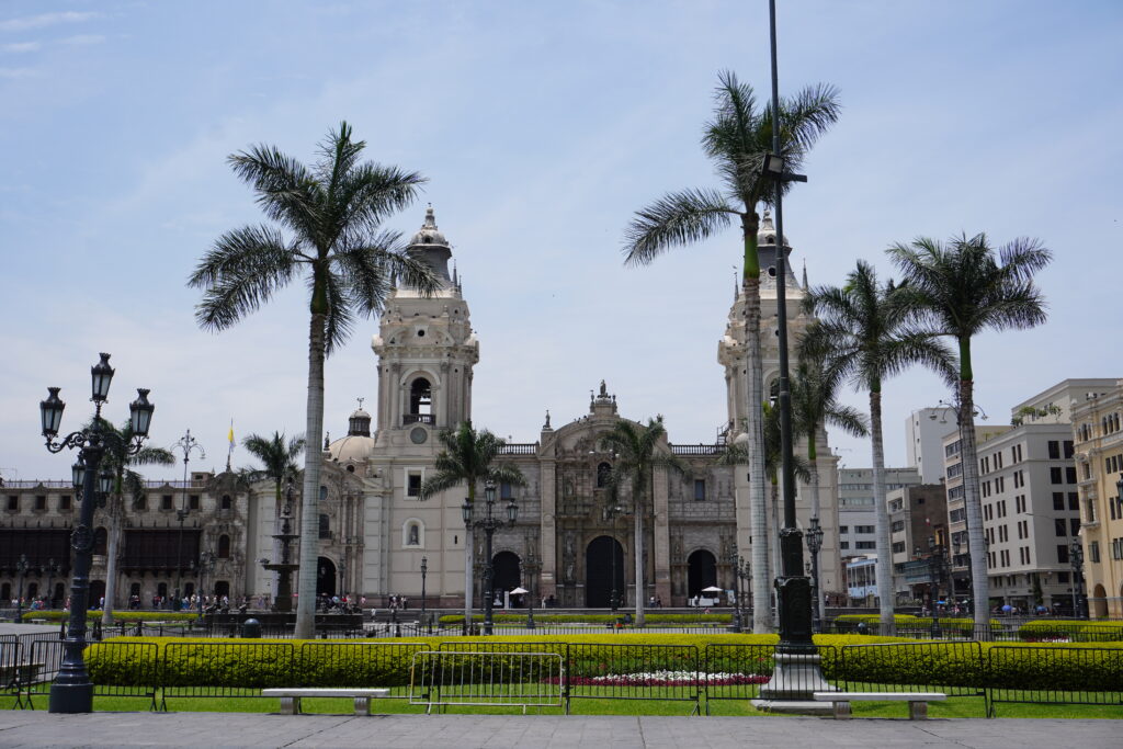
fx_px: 1170
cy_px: 374
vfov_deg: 35.5
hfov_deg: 51.3
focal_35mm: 38
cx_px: 562
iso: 100
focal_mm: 25
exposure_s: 1/250
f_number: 11
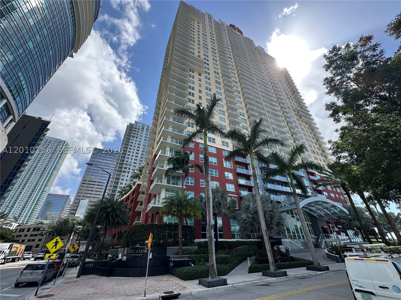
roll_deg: +1.0
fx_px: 162
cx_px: 200
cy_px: 150
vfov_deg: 85.7
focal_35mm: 14
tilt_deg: +30.7
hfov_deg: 102.1
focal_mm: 2.22
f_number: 2.2
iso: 40
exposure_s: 1/940
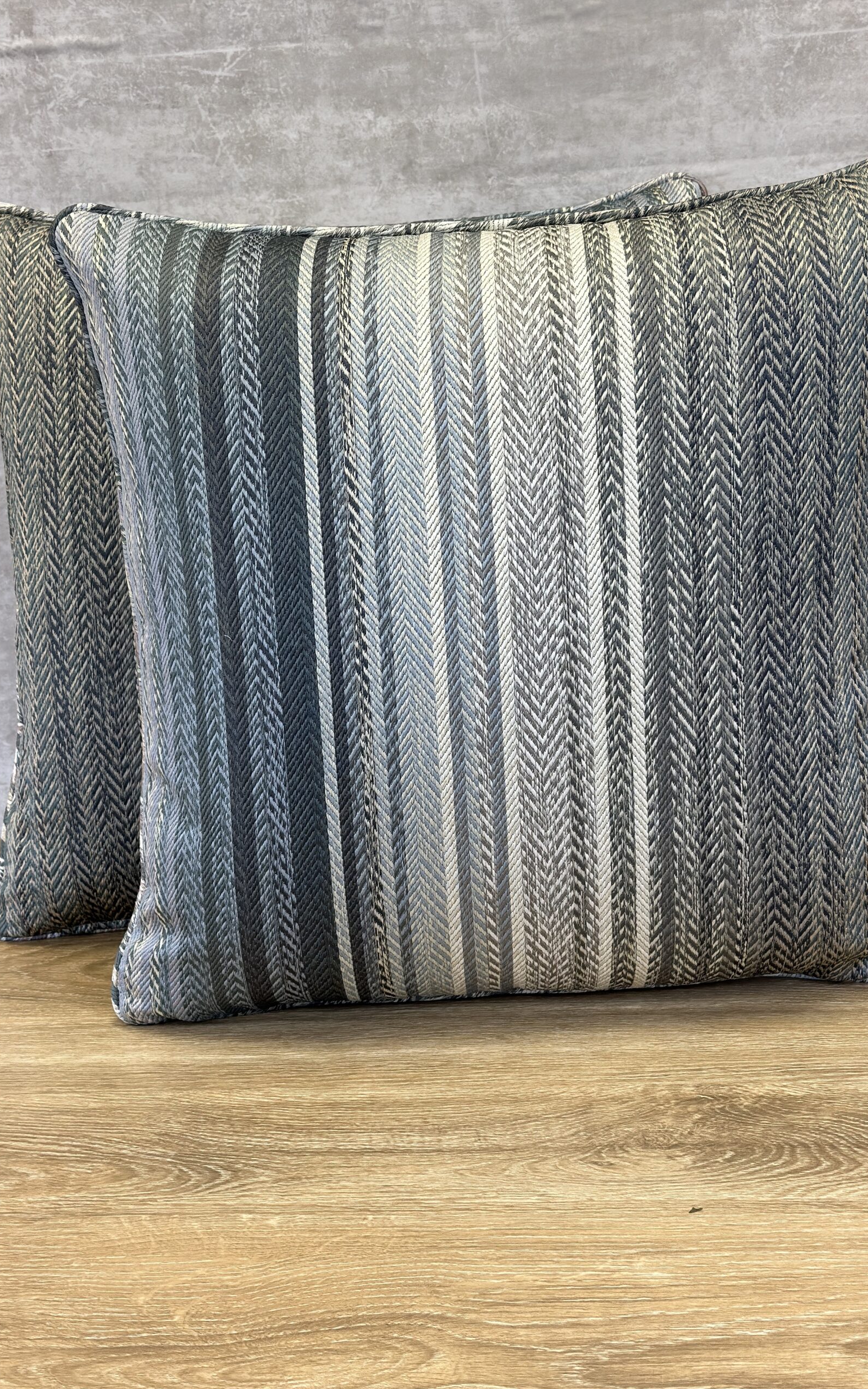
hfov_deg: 25.3
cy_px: 694
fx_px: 1931
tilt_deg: -18.5
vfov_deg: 39.6
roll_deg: +3.9
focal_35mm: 51
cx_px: 454
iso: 100
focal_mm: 6.86
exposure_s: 1/120
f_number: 1.78
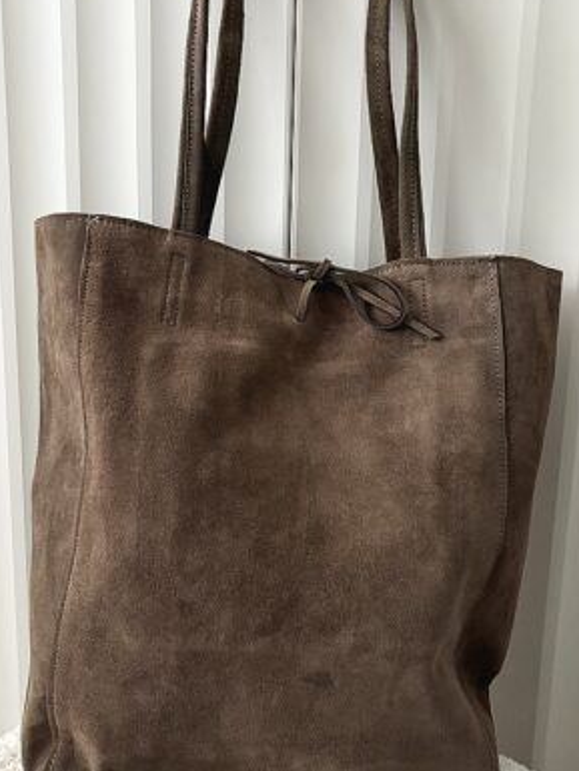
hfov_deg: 39.7
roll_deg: -1.4
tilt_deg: -10.3
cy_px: 377
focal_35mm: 36
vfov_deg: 51.3
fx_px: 802
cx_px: 291
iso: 640
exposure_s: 1/30
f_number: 1.6
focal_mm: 5.96
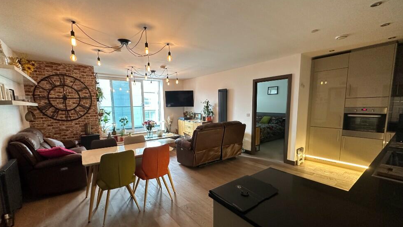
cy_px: 127
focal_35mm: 16
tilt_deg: -6.7
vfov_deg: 66.8
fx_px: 171
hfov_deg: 99.4
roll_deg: +1.1
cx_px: 197
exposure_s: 1/100
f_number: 2.2
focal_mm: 2.22
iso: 200
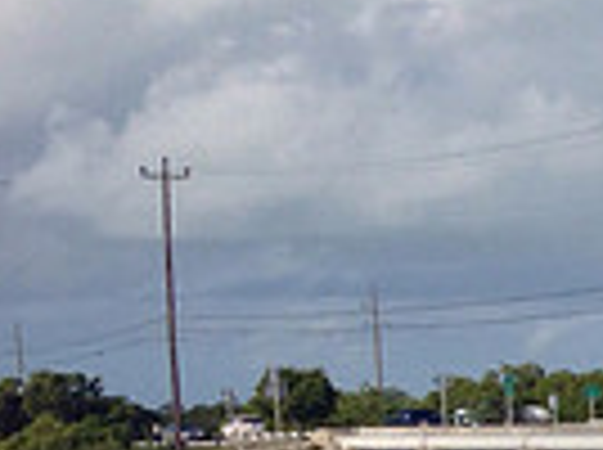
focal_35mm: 143
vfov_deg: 10.1
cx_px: 1300
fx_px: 2487
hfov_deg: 11.9
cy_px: 583
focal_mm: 4.12
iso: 50
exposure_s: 1/1748
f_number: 2.4
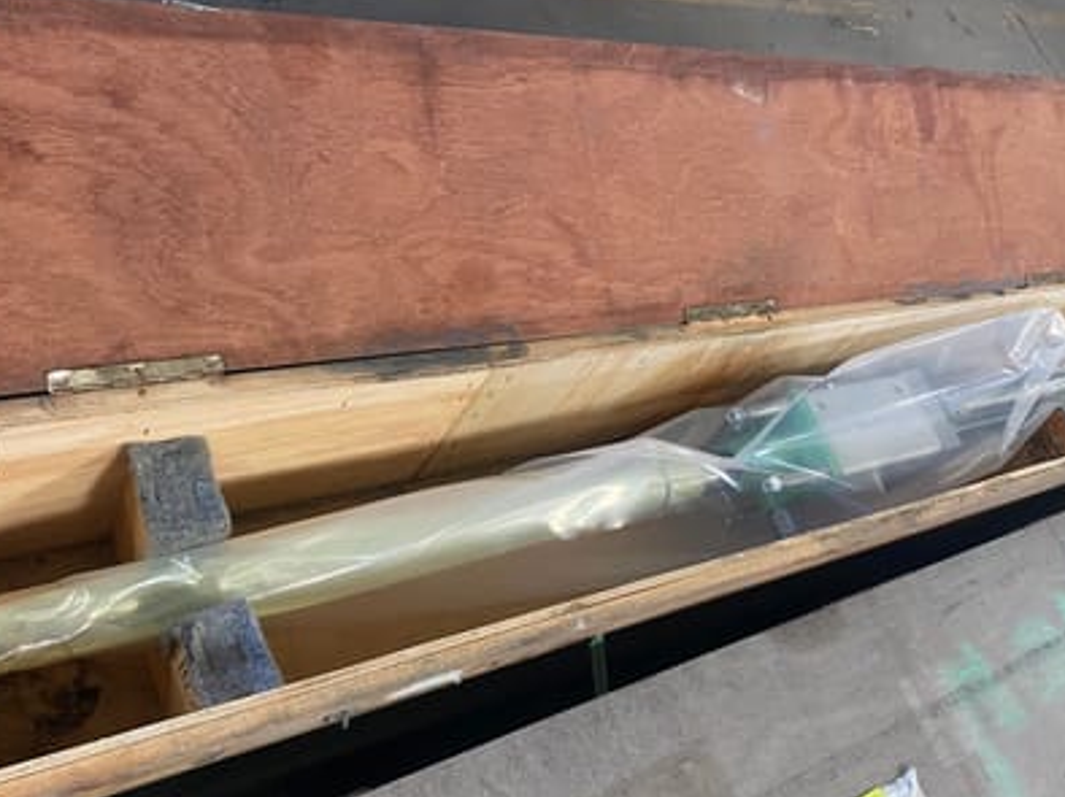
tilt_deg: -53.8
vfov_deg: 42.7
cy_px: 485
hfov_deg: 55.4
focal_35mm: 33
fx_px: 1015
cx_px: 554
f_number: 1.8
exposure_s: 1/50
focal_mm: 4.25
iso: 320
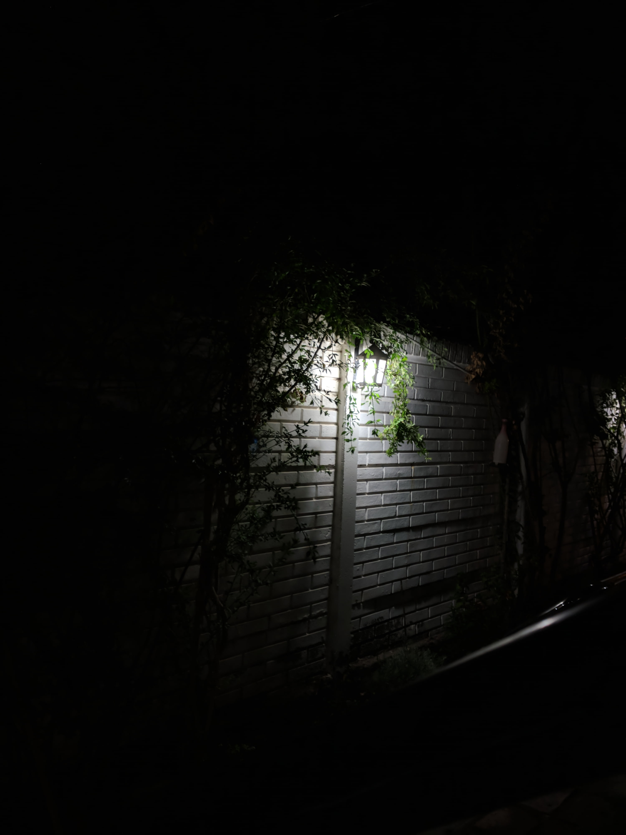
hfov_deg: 53.1
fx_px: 627
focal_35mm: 26
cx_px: 313
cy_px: 418
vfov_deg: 67.3
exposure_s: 1/25
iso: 425
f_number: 2.2
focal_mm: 3.81
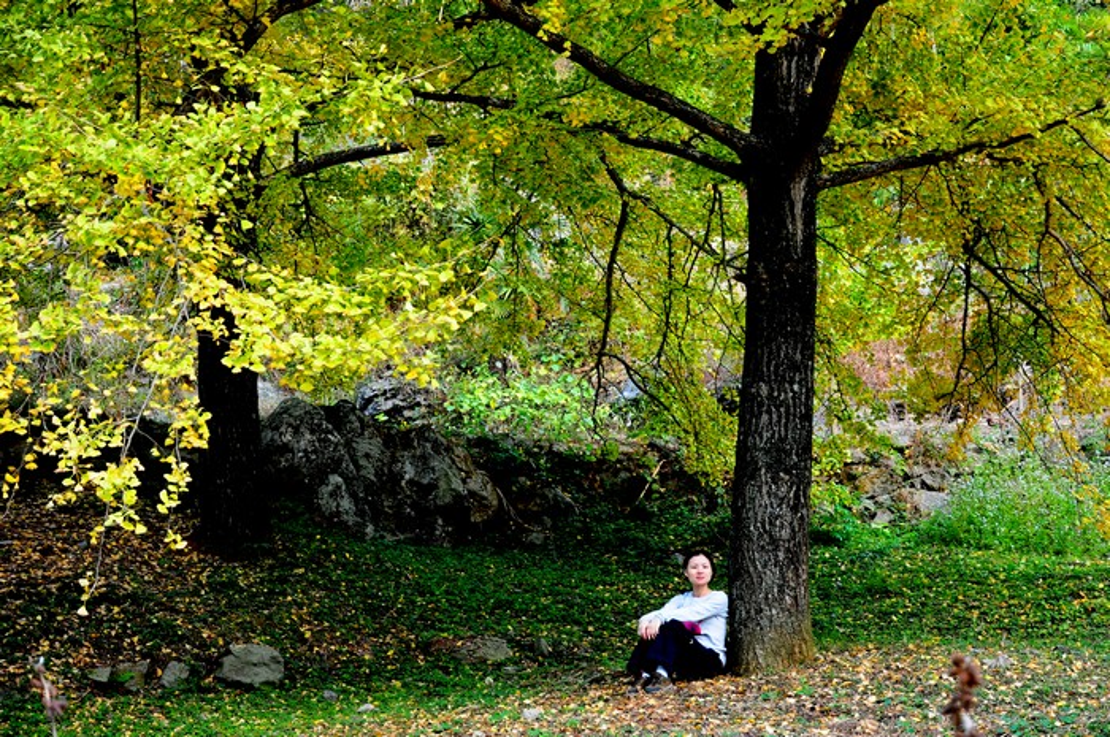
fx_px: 2079
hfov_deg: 29.9
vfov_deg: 20.1
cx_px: 555
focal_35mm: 68
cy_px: 368
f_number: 4.8
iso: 250
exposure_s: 1/100
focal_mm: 45
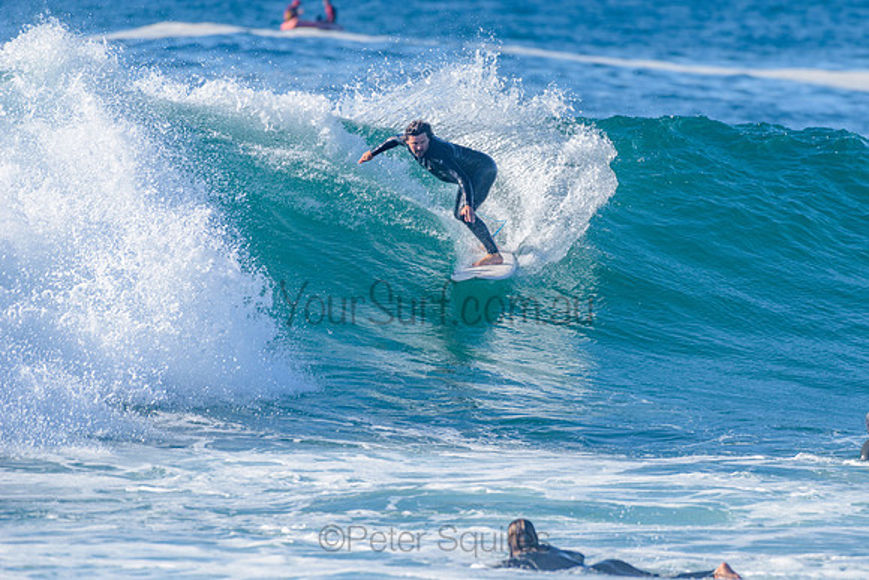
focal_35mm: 613
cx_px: 533
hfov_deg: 3.4
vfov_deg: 2.2
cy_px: 241
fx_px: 14795
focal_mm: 500
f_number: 5.6
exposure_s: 1/2000
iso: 220
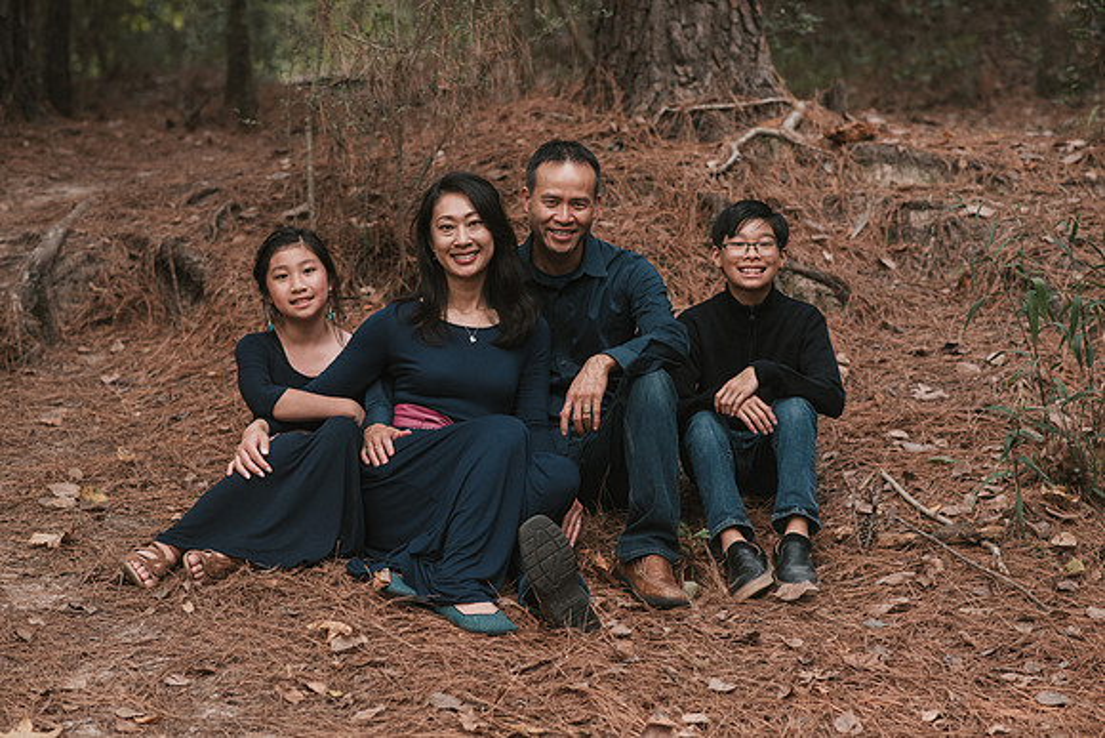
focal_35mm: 87
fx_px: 2681
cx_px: 552
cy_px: 369
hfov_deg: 23.3
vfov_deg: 15.7
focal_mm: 85
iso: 500
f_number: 3.5
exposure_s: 1/320
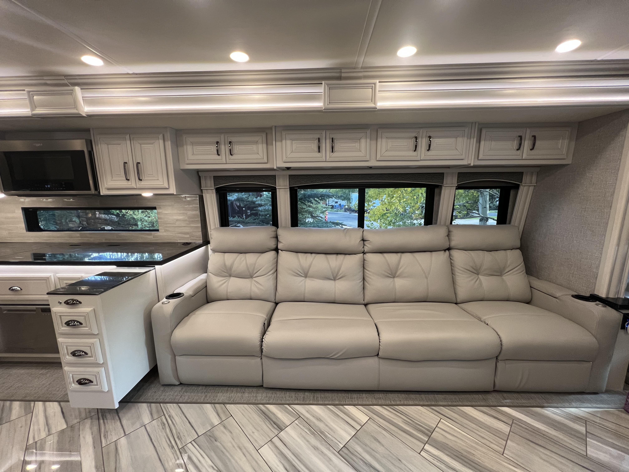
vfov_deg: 89.9
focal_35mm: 13
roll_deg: +1.5
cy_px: 236
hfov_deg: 106.2
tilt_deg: -9.6
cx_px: 314
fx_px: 236
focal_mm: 1.57
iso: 250
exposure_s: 1/58
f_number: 1.8
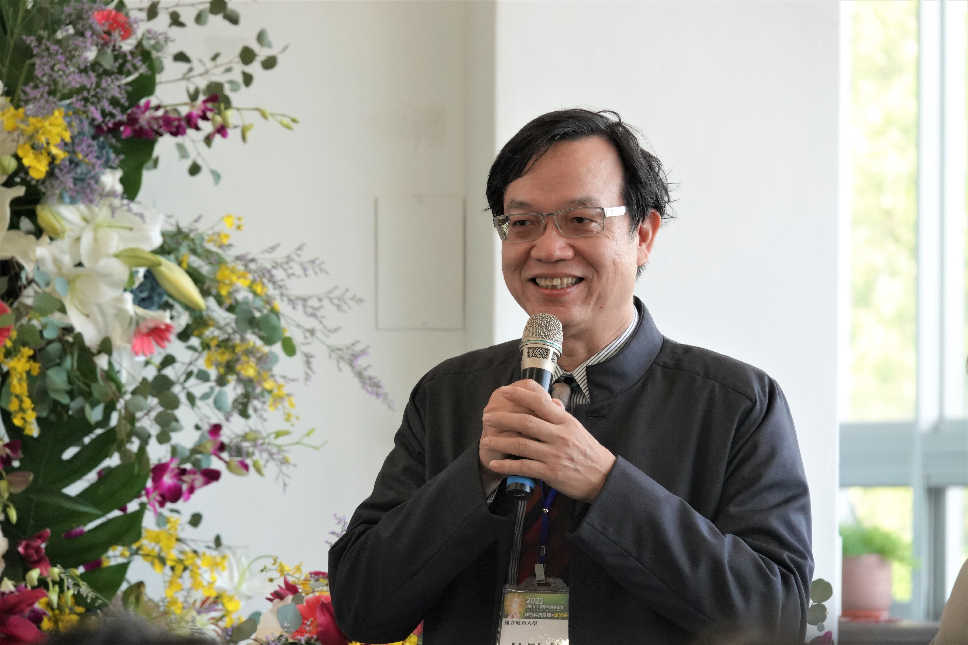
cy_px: 322
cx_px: 484
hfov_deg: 6.0
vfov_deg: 4.0
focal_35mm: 341
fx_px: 9168
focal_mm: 124.94
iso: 800
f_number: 4
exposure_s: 1/250
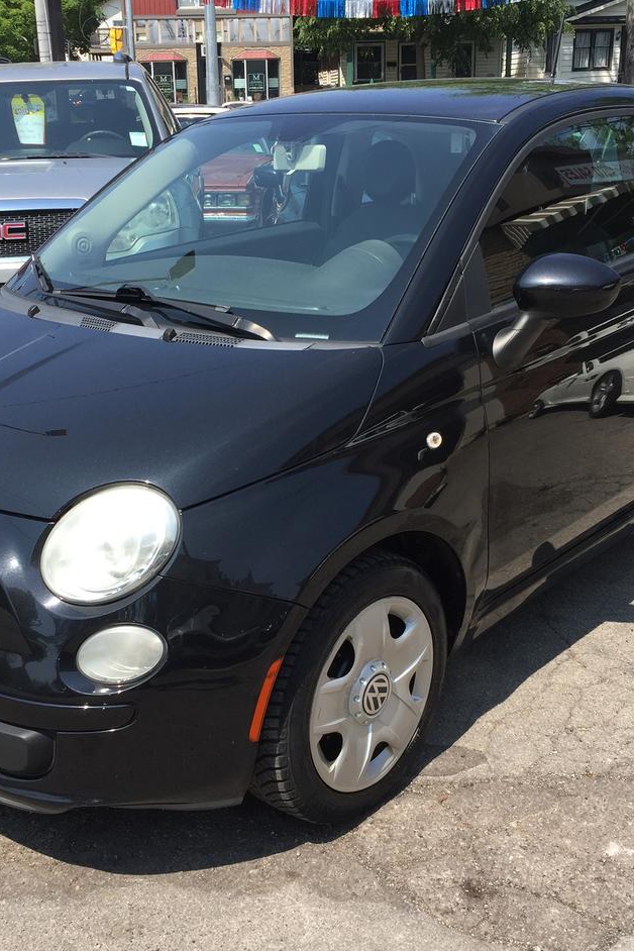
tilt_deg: -18.9
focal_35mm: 41
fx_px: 1083
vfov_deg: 47.4
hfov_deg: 32.6
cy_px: 483
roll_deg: +0.7
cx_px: 295
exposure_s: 1/1130
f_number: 2.2
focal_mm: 4.15
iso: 32
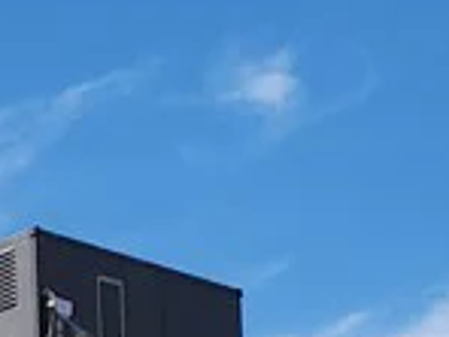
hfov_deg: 9.4
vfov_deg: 8.4
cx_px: -962
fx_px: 2062
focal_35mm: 159
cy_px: 868
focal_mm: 6.4
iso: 12
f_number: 1.8
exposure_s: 1/1126
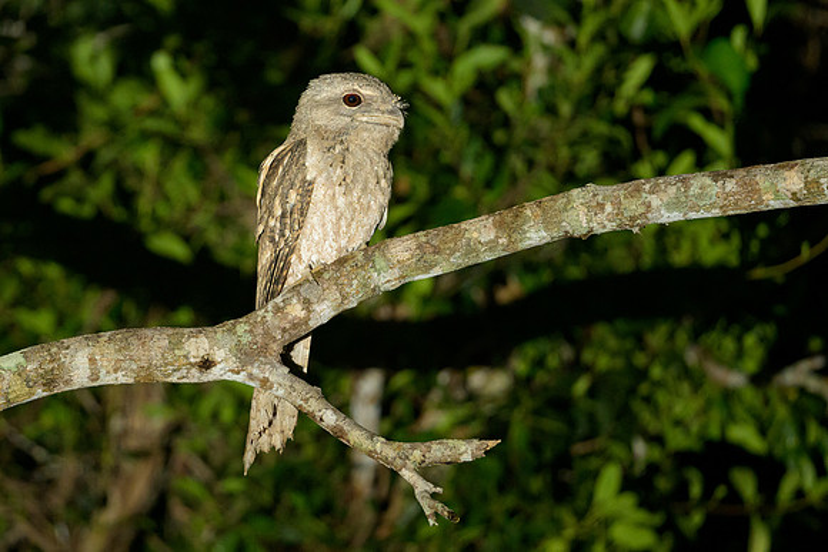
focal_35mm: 849
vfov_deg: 1.6
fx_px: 19539
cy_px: 260
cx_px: 292
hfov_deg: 2.4
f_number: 5.6
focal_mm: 500
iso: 1600
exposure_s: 1/200
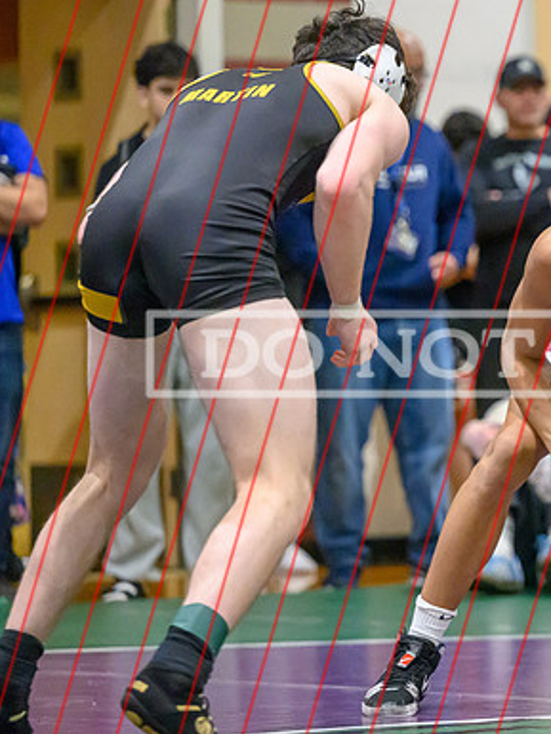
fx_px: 5133
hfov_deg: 6.1
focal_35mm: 242
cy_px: 269
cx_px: 634
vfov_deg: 8.2
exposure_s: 1/800
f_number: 2.8
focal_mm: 130
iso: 12800
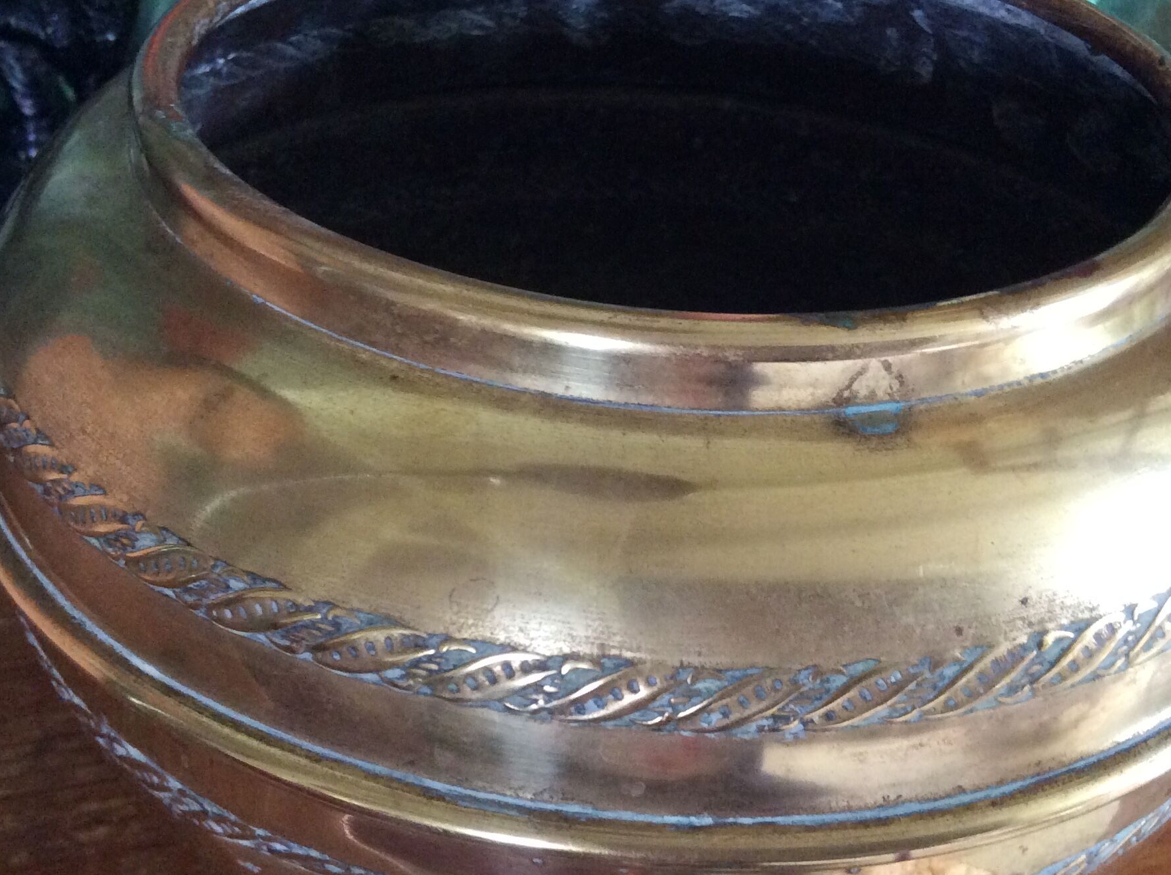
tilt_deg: -37.3
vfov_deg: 30.8
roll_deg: -2.9
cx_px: 624
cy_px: 474
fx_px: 1587
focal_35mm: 47
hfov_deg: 40.5
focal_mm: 3.3
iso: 250
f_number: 2.4
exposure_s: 1/25
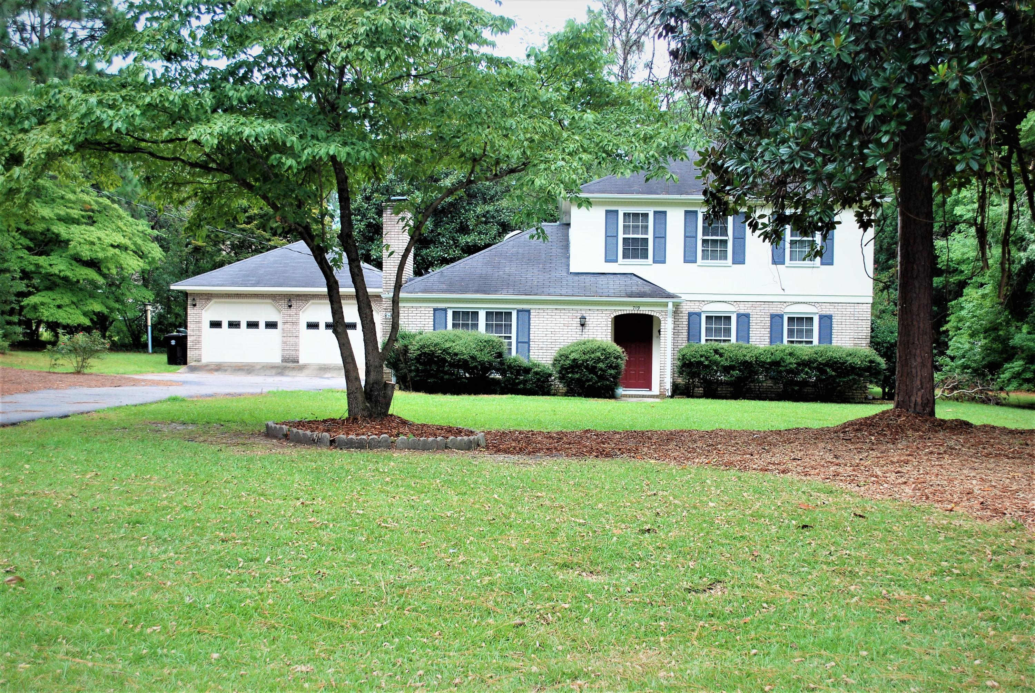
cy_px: 346
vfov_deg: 29.9
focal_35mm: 45
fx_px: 1295
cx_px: 518
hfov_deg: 43.6
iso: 200
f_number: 5.6
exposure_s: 1/125
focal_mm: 30
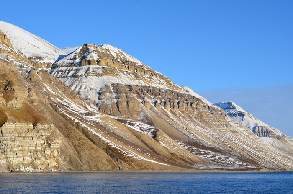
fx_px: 609
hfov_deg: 27.1
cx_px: 146
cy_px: 97
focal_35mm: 75
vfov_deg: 18.1
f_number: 11
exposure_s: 1/400
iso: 200
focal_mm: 50
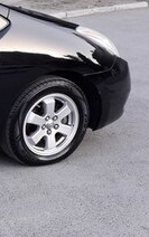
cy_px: 100
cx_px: -202
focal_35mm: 89
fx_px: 577
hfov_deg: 12.0
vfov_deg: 23.2
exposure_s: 1/105
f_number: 1.9
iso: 40
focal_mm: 3.6
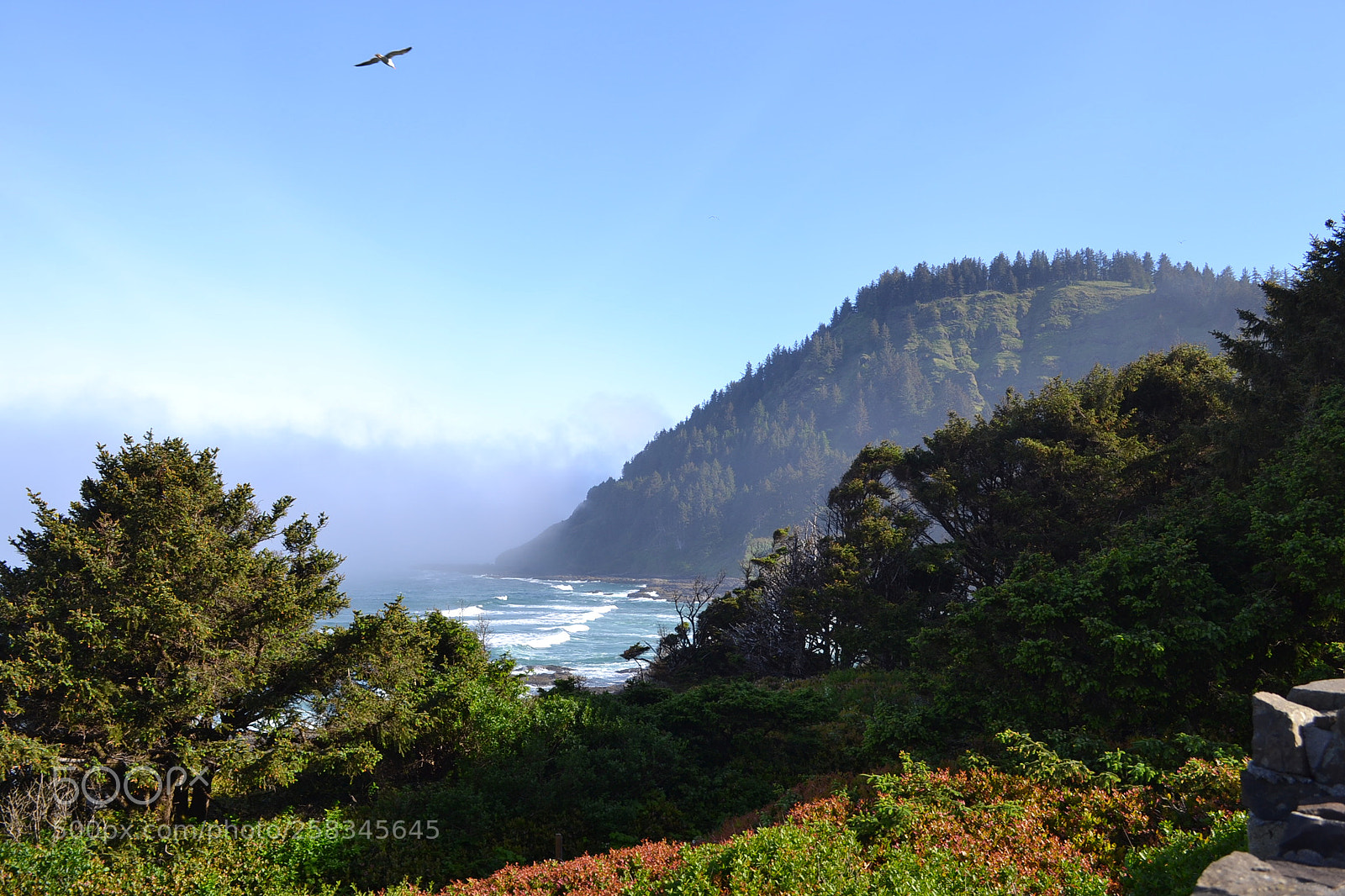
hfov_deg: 61.9
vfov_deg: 43.6
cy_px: 448
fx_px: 1121
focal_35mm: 30
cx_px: 672
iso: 100
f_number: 7.1
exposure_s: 1/200
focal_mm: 20
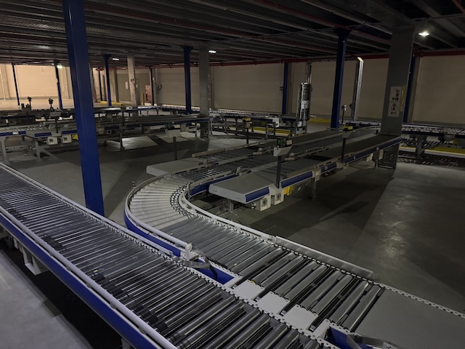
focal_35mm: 24
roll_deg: -0.1
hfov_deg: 71.6
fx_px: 322
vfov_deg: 56.8
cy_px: 174
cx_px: 232
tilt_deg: -15.3
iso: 1600
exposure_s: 1/30
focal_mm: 6.76
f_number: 1.78
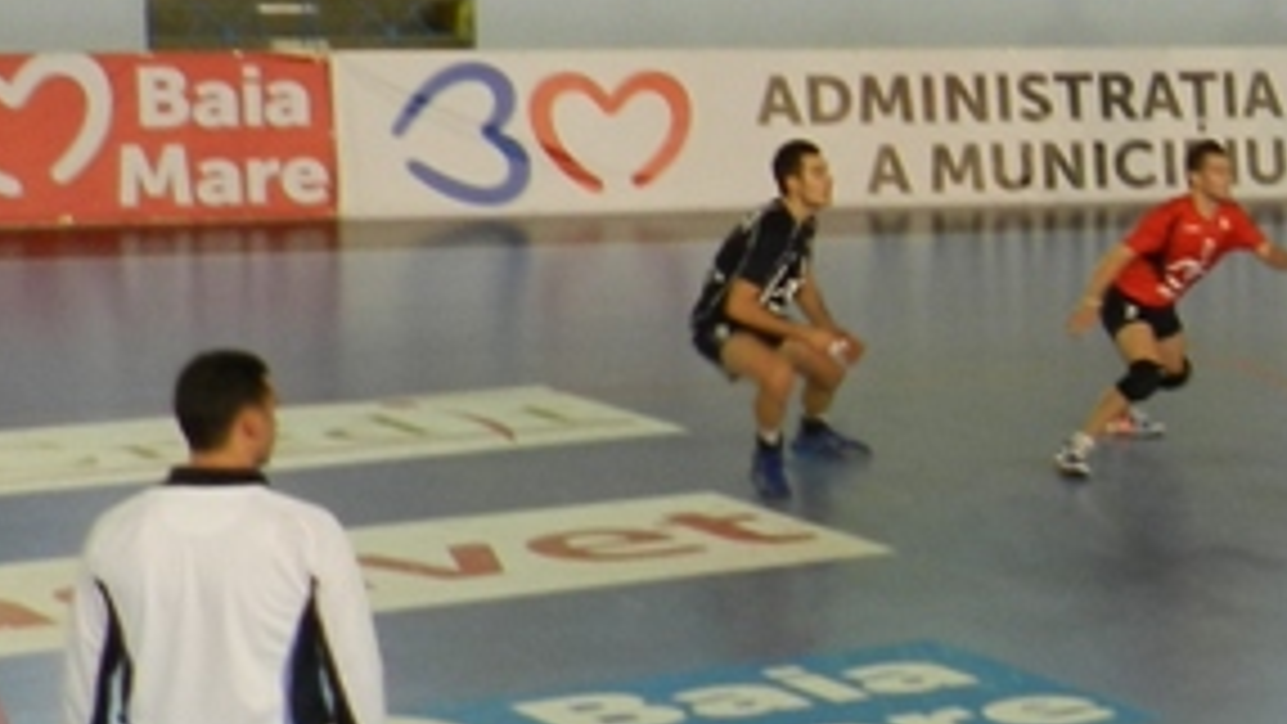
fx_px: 4267
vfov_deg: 9.7
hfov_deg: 15.1
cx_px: 2246
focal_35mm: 125
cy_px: 387
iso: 160
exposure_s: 1/40
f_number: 3.7
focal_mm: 5.6
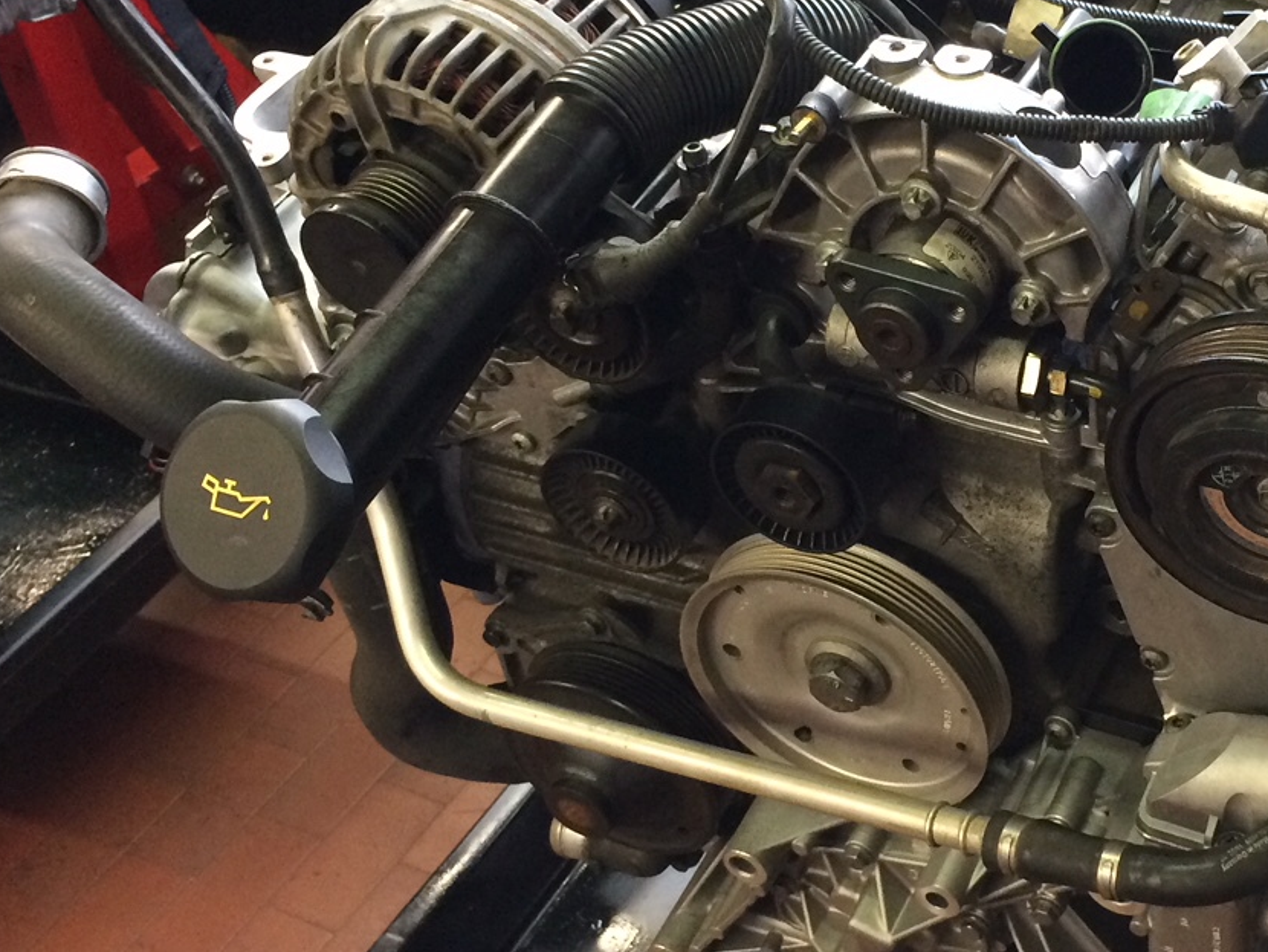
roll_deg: +2.5
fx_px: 2089
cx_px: 998
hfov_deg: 32.9
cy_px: 445
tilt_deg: -39.0
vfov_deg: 25.7
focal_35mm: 57
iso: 250
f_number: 2.2
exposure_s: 1/33
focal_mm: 4.15
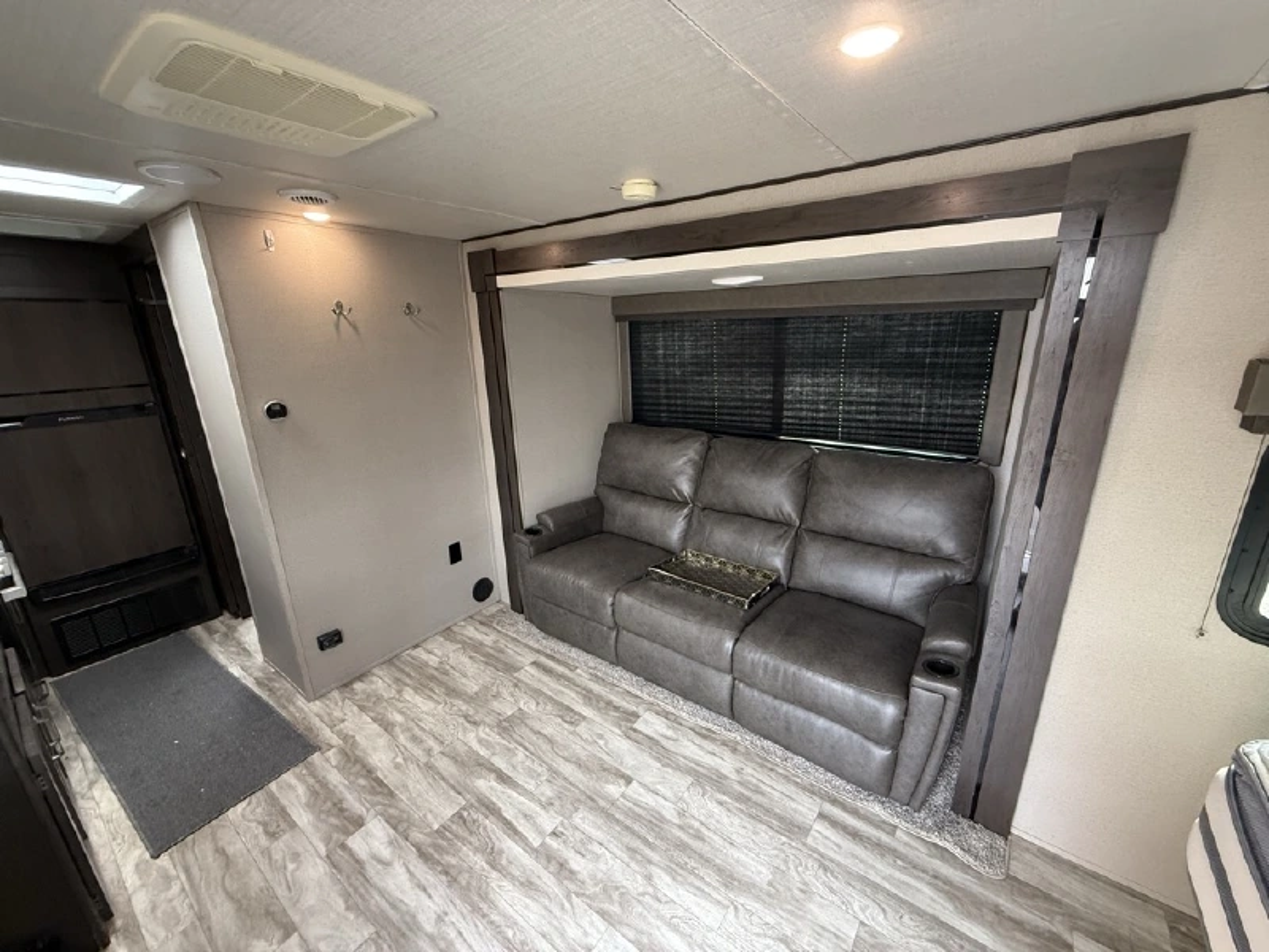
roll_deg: +1.1
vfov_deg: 85.7
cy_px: 476
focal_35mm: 14
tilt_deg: -17.5
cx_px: 634
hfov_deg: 102.1
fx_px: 513
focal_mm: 2.22
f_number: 2.2
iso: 320
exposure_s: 1/68
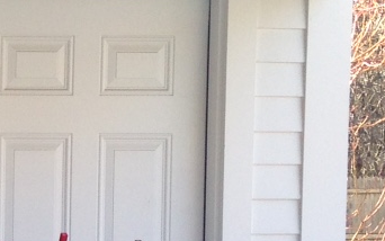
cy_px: 230
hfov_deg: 11.7
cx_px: -275
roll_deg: +0.0
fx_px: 1753
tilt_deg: -1.7
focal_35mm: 167
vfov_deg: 7.8
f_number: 2.4
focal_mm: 4.12
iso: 50
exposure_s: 1/186
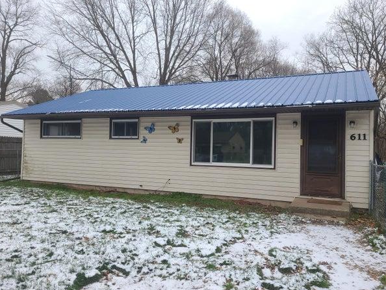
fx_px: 312
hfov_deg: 63.4
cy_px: 140
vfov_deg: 49.8
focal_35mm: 28
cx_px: 203
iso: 40
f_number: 1.8
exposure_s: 1/550
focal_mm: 5.4
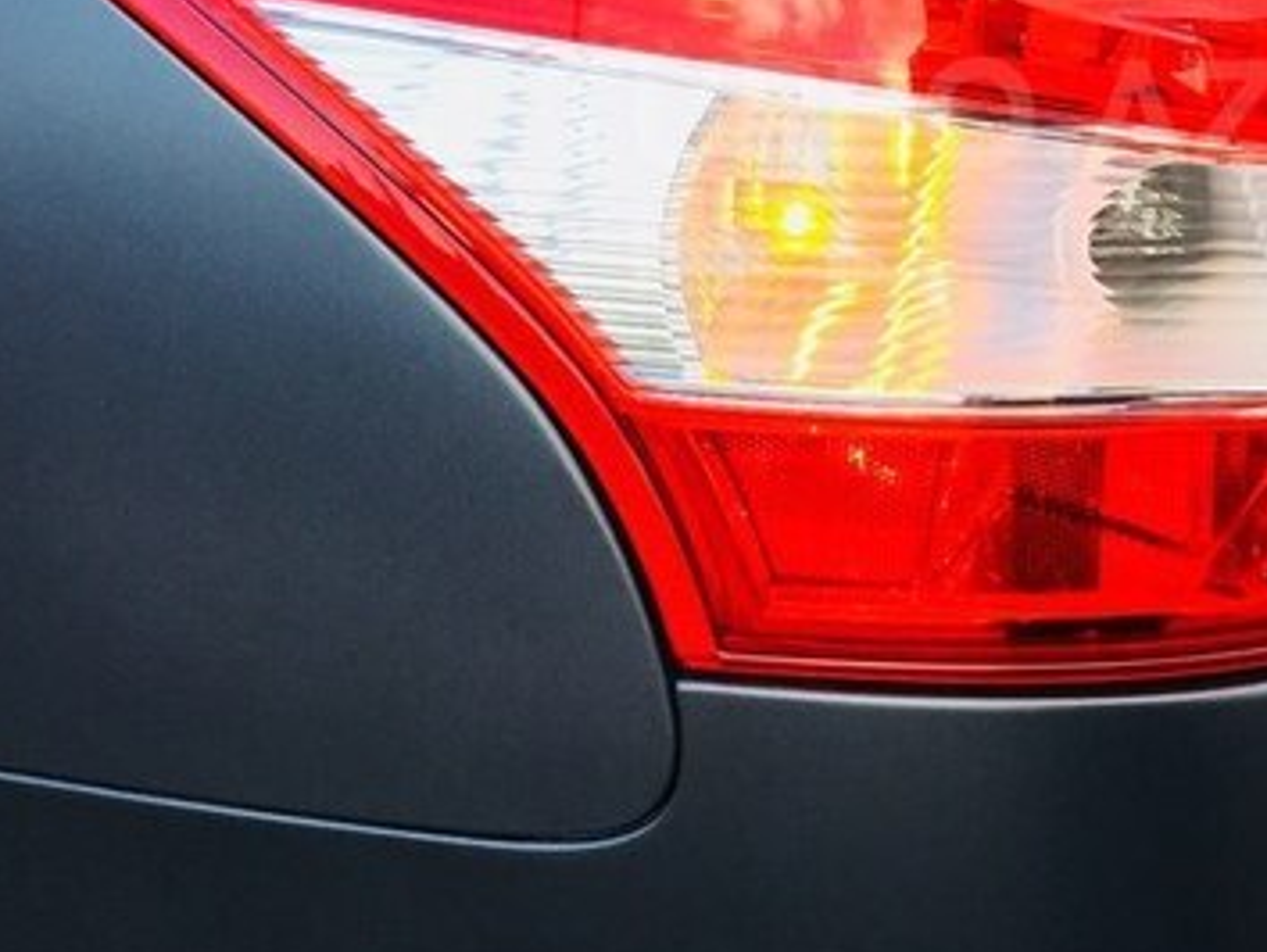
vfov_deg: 26.3
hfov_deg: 34.9
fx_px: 1978
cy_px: 113
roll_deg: -2.3
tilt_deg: -17.8
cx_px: 909
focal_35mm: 54
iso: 32
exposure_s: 1/384
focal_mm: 4.15
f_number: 2.2
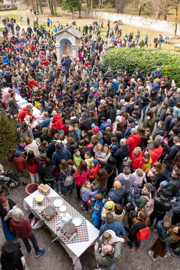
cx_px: 86
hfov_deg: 31.2
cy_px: 128
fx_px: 322
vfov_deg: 45.4
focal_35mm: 43
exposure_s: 1/125
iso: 2500
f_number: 11
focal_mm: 40
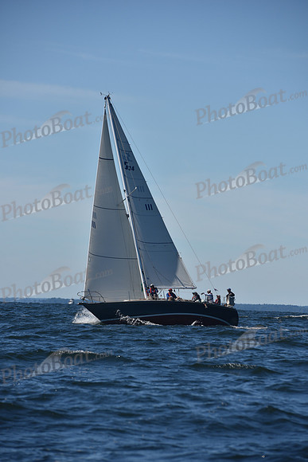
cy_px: 231
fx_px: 2565
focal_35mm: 200
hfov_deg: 6.9
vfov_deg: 10.3
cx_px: 154
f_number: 7.1
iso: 200
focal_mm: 200
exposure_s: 1/1000
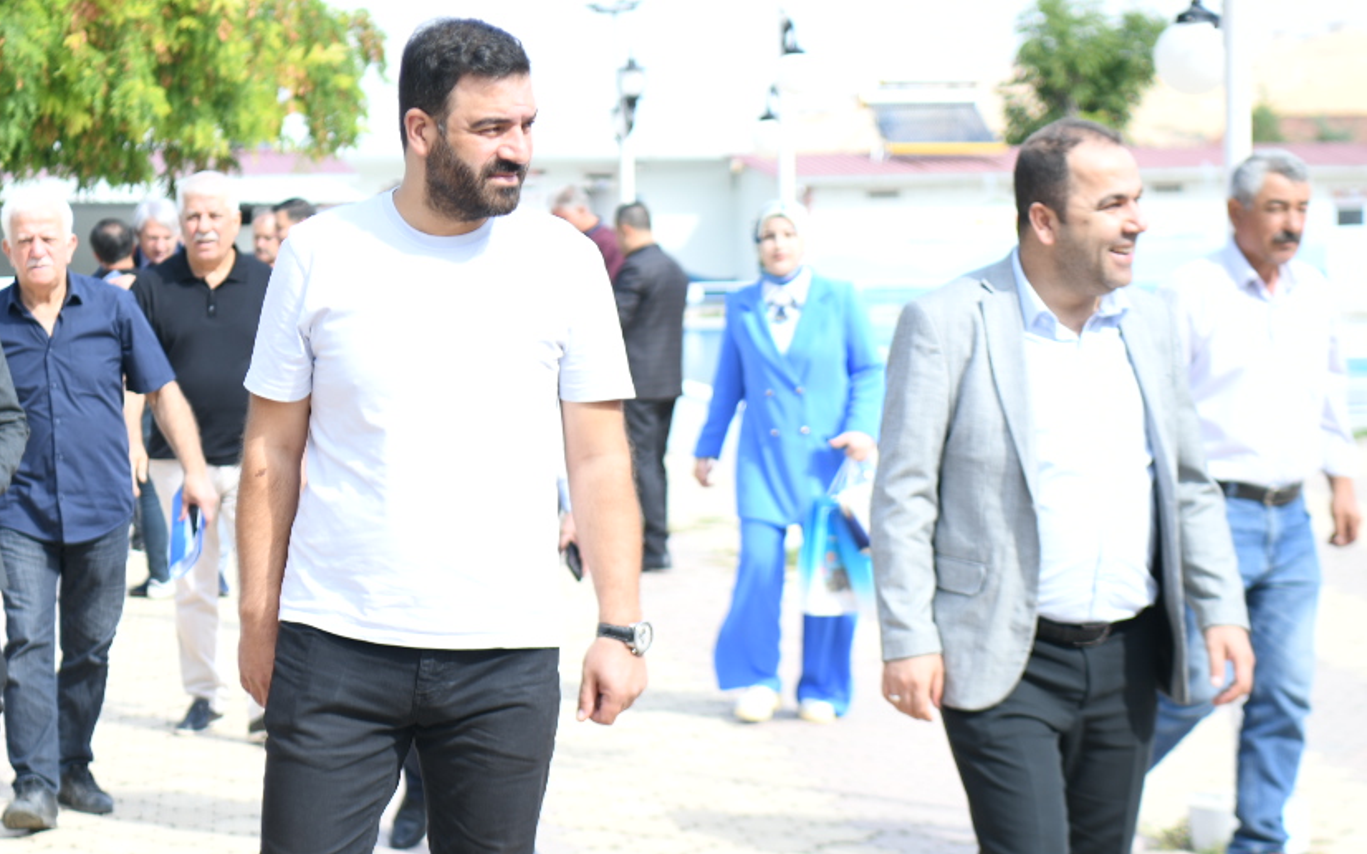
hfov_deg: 20.7
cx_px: 417
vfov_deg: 13.1
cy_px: 417
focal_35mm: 100
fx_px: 3725
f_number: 2.8
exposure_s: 1/200
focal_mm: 50
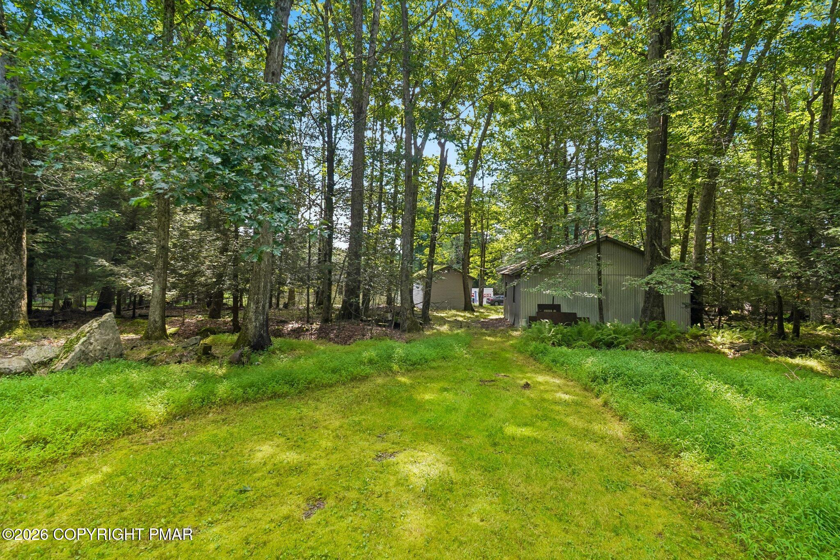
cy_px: 280
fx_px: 373
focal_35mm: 16
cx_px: 420
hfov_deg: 96.7
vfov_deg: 73.7
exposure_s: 1/60
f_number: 11
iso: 800
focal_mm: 16
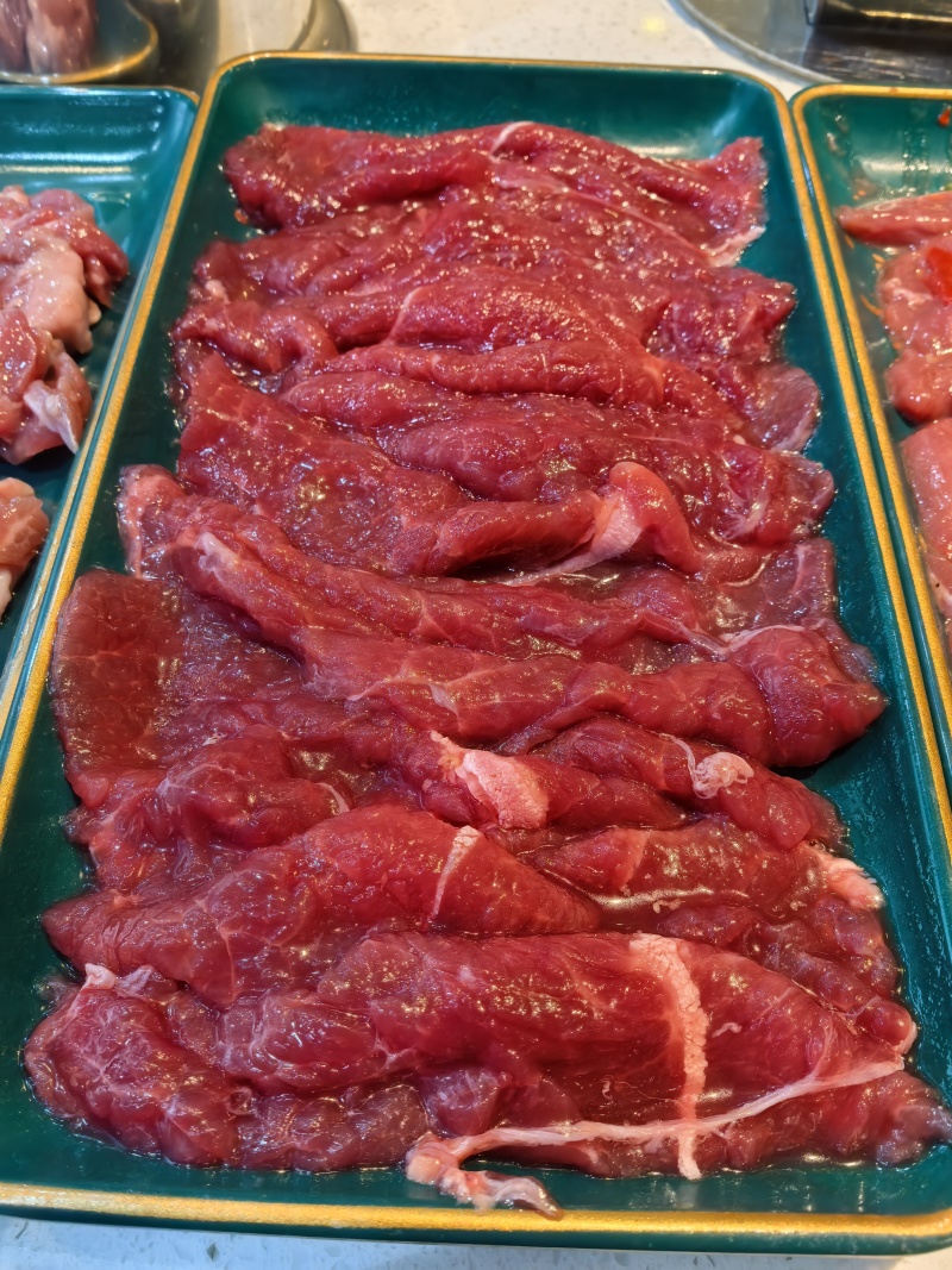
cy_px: 635
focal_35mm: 27
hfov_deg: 51.3
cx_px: 476
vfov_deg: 65.3
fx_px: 990
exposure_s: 1/33.3
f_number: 4
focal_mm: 6.98
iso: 400
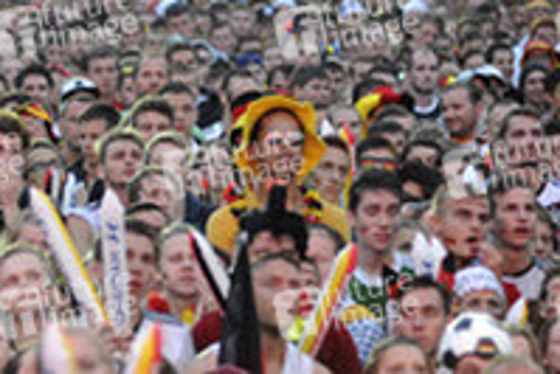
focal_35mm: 282
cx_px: -11
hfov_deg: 7.3
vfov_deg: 4.9
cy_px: 236
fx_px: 4390
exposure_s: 1/250
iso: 1600
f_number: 2.8
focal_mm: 125
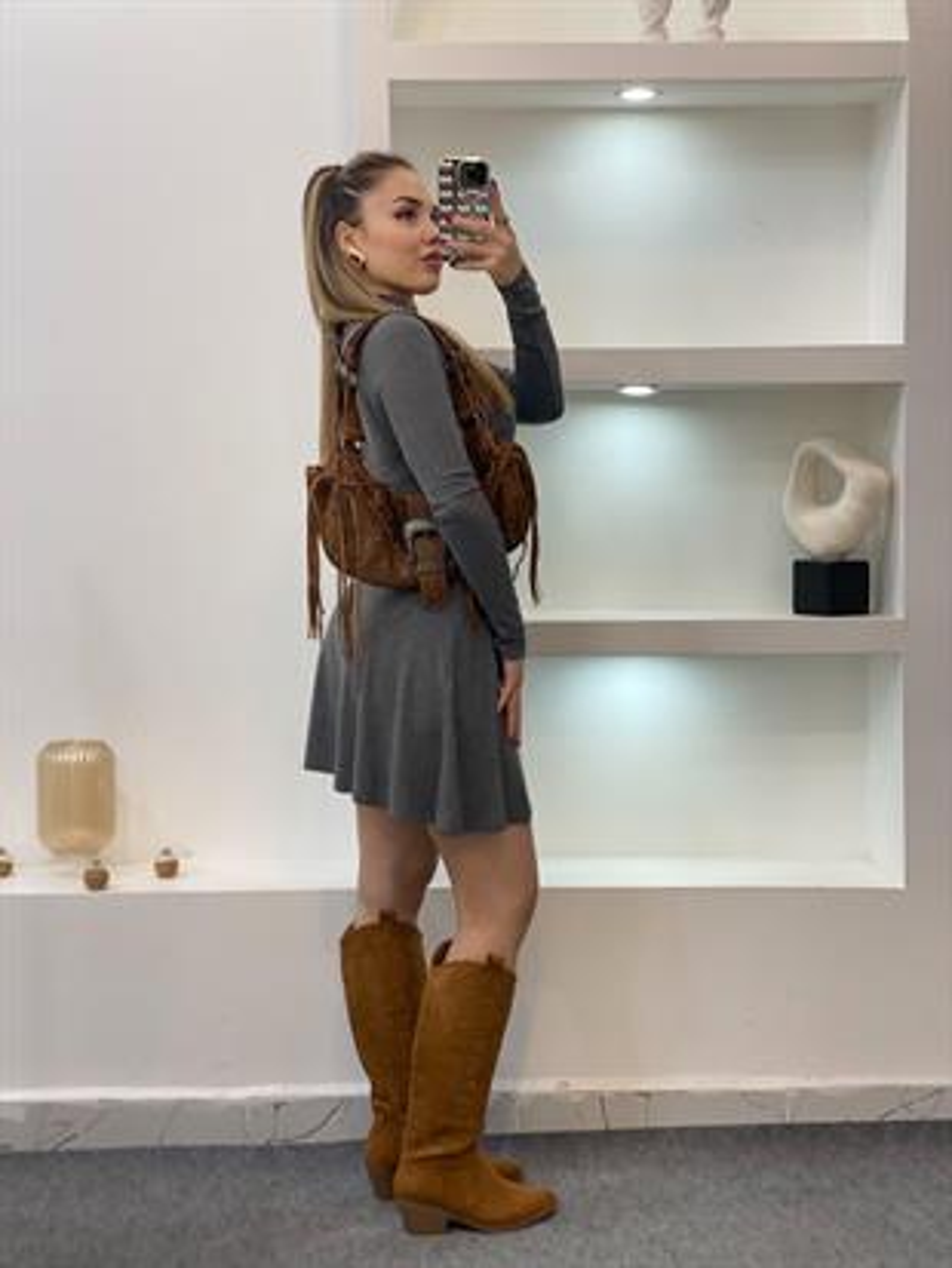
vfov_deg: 36.8
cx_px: 476
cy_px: 634
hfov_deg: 28.0
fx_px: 1906
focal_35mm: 52
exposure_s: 1/100
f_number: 2
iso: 64
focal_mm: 6
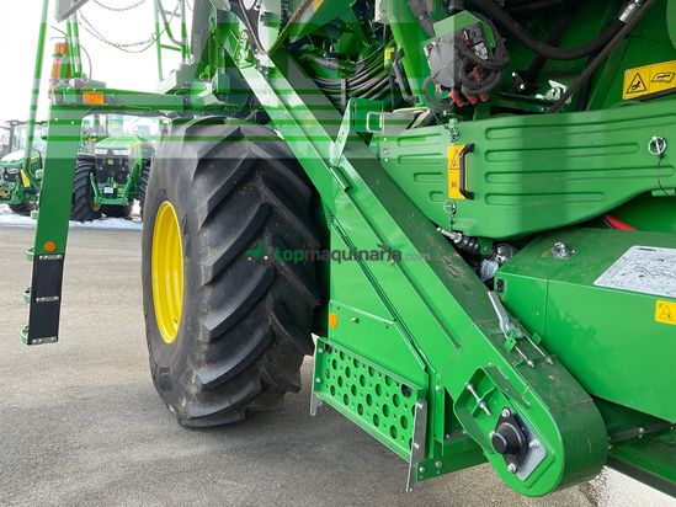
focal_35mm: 29
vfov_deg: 48.2
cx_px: 338
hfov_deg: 61.6
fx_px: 566
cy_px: 254
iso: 32
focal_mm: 3
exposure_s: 1/120
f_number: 1.8
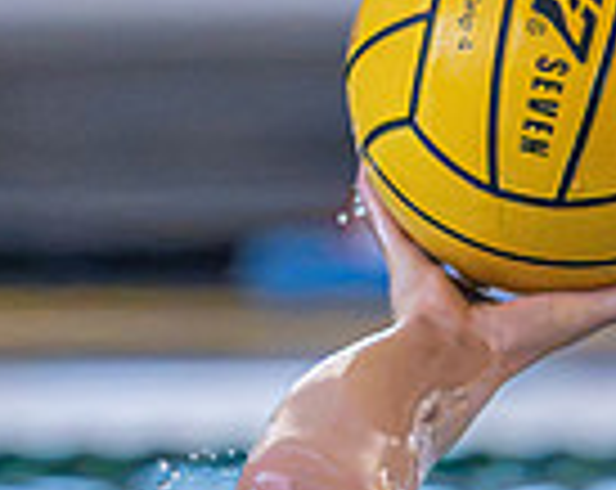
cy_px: 786
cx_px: 922
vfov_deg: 1.1
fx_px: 26706
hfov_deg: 1.3
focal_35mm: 1468
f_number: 4
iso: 12800
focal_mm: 230
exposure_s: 1/1000
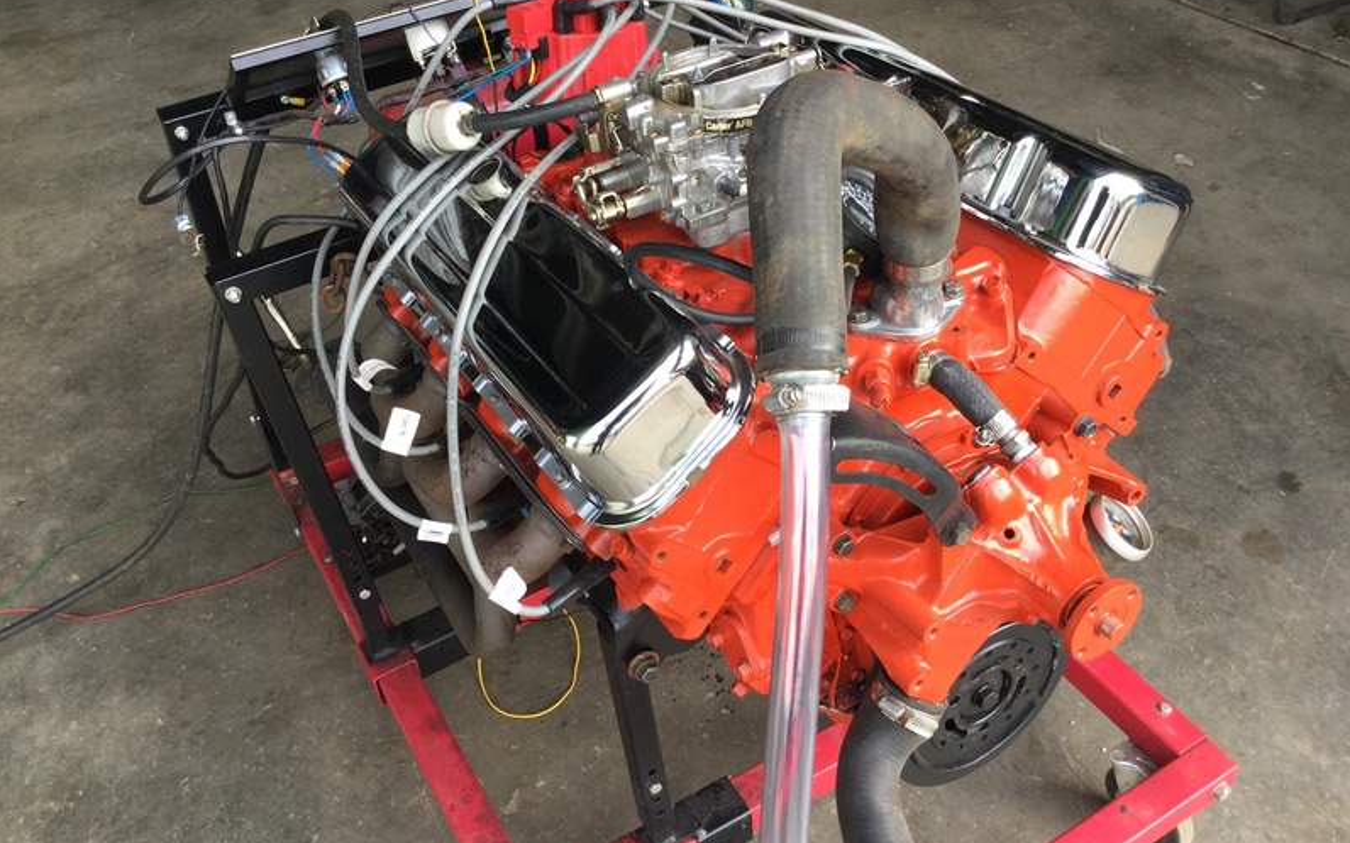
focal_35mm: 33
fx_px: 1214
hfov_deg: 58.1
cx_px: 676
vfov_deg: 38.3
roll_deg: +2.2
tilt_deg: -42.0
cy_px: 403
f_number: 2.4
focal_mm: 3.3
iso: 25
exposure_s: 1/50
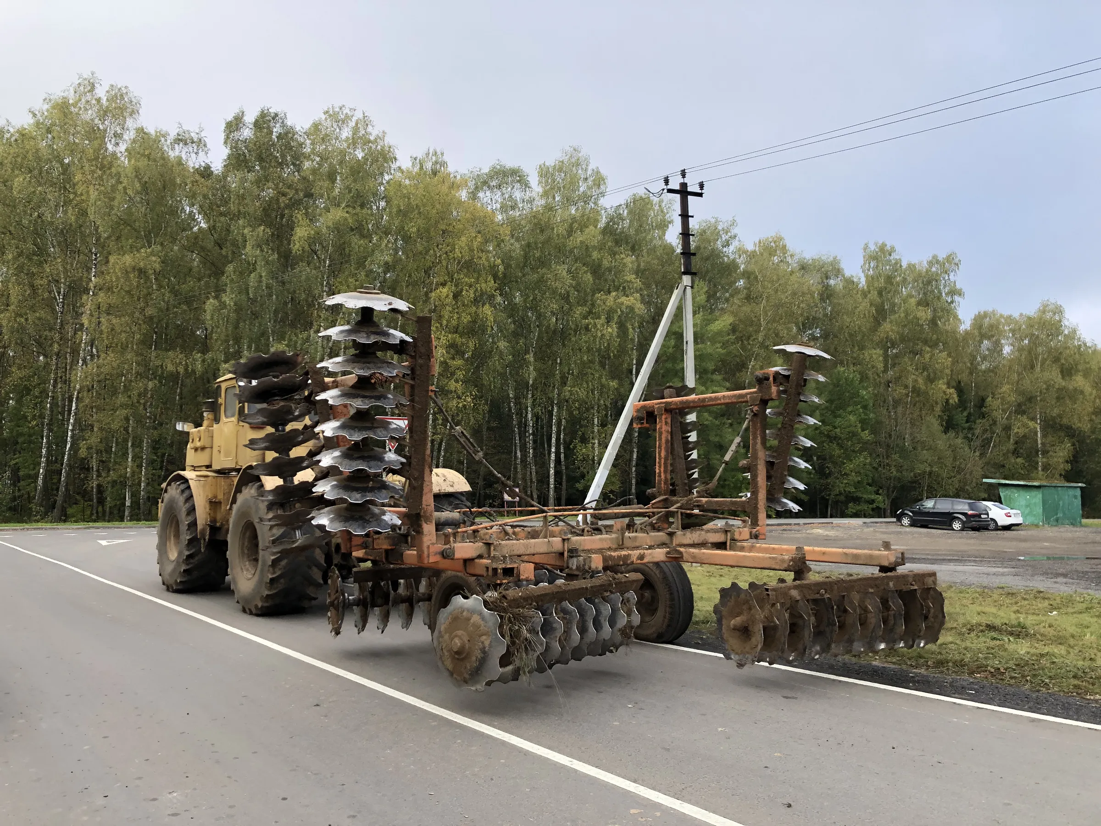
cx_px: 550
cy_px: 413
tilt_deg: +6.0
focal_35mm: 28
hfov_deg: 63.4
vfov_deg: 49.7
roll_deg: +0.8
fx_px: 891
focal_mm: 4
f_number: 1.8
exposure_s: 1/495
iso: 20
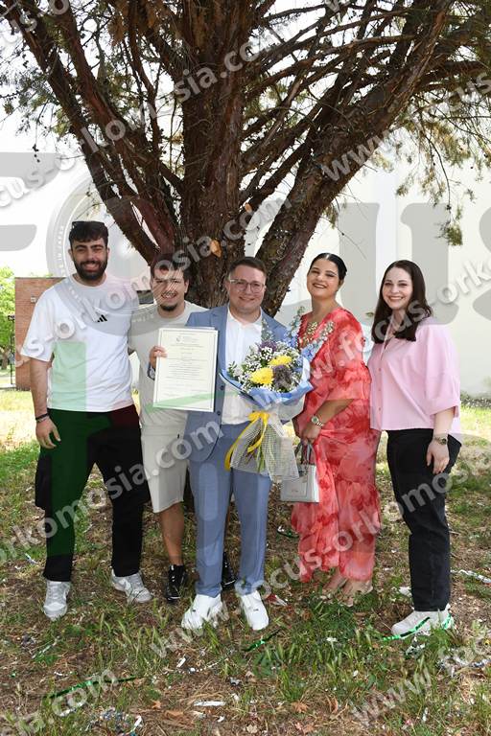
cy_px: 368
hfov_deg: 40.0
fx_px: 675
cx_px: 246
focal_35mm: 33
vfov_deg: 57.2
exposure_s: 1/250
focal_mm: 22
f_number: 7.1
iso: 500
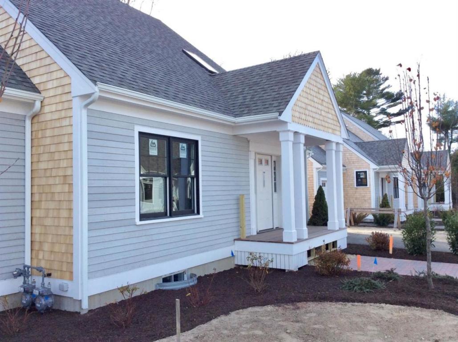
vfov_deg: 44.0
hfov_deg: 56.9
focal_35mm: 32
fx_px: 423
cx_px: 229
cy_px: 171
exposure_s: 1/347
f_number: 2.4
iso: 32
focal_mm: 3.3
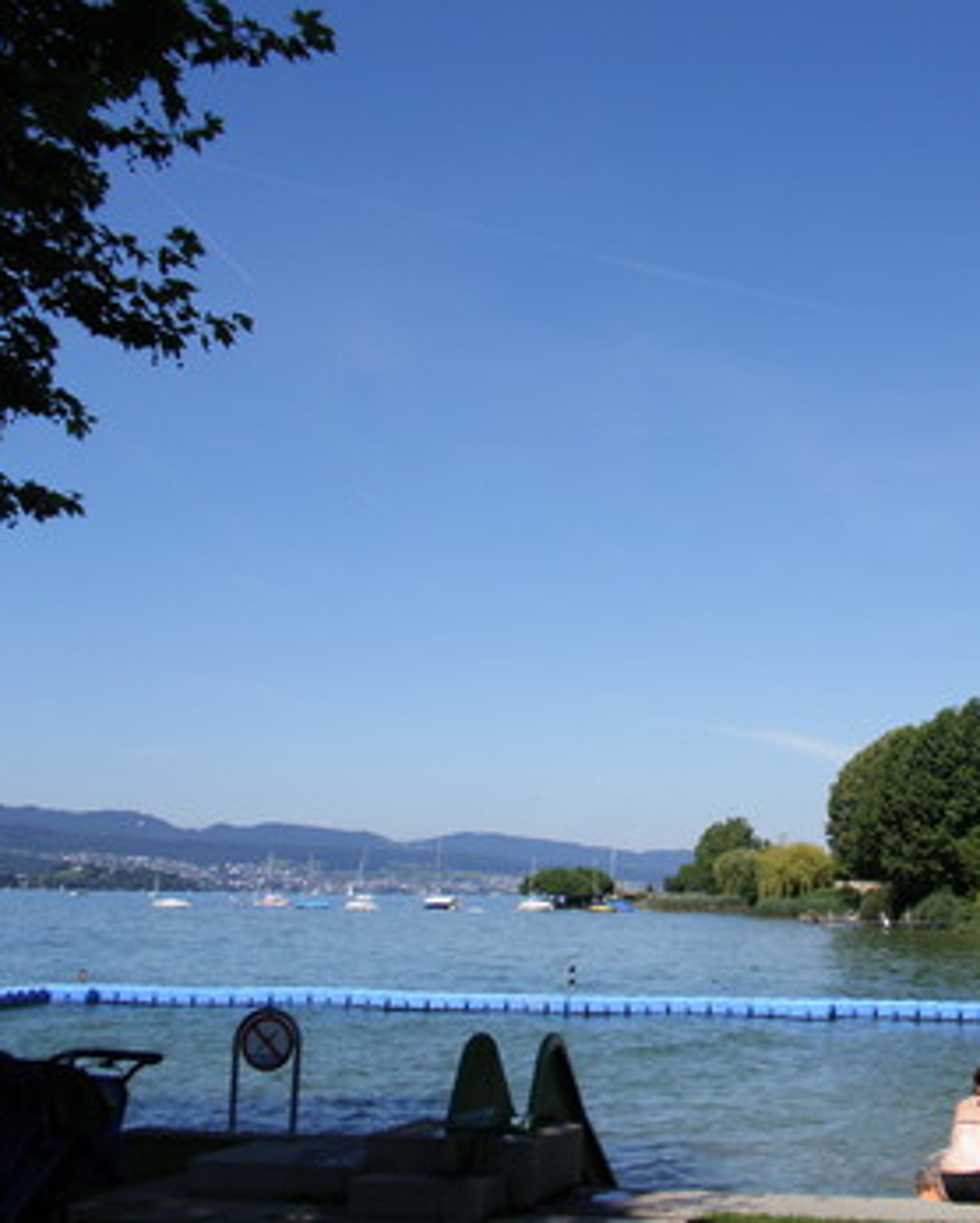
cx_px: 857
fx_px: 1884
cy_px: 615
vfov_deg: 36.0
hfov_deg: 28.2
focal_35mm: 52
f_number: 3.5
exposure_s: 1/1250
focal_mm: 6.6
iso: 64
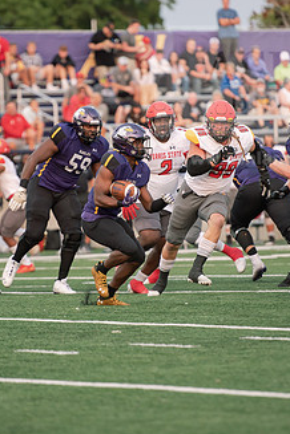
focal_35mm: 355
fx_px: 4289
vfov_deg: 5.8
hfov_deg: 3.9
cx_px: 114
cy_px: 186
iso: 640
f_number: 3.2
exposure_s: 1/800
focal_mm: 200
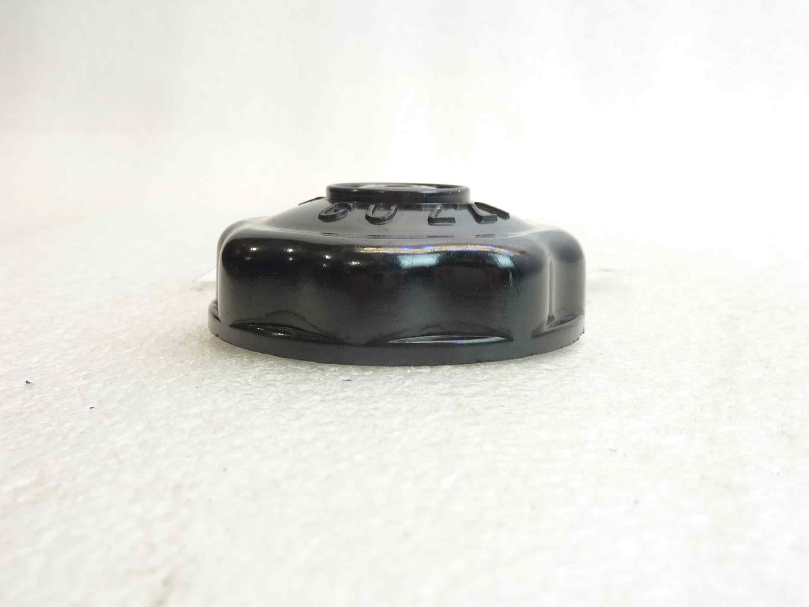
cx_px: 404
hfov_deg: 49.0
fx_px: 888
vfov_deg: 37.7
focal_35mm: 38
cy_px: 304
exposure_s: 1/15
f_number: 3.3
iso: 80
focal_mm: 4.4
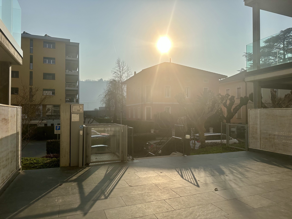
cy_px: 110
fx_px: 202
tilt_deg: +3.1
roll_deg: +0.0
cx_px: 146
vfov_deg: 56.8
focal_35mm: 24
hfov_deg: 71.6
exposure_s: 1/18519
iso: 100
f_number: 1.78
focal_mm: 6.86
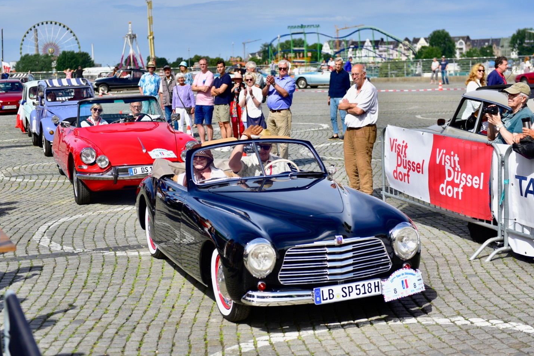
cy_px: 173
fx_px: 861
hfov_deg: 34.5
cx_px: 268
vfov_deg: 23.4
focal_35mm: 58
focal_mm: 55
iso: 200
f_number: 3.2
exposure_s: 1/4000
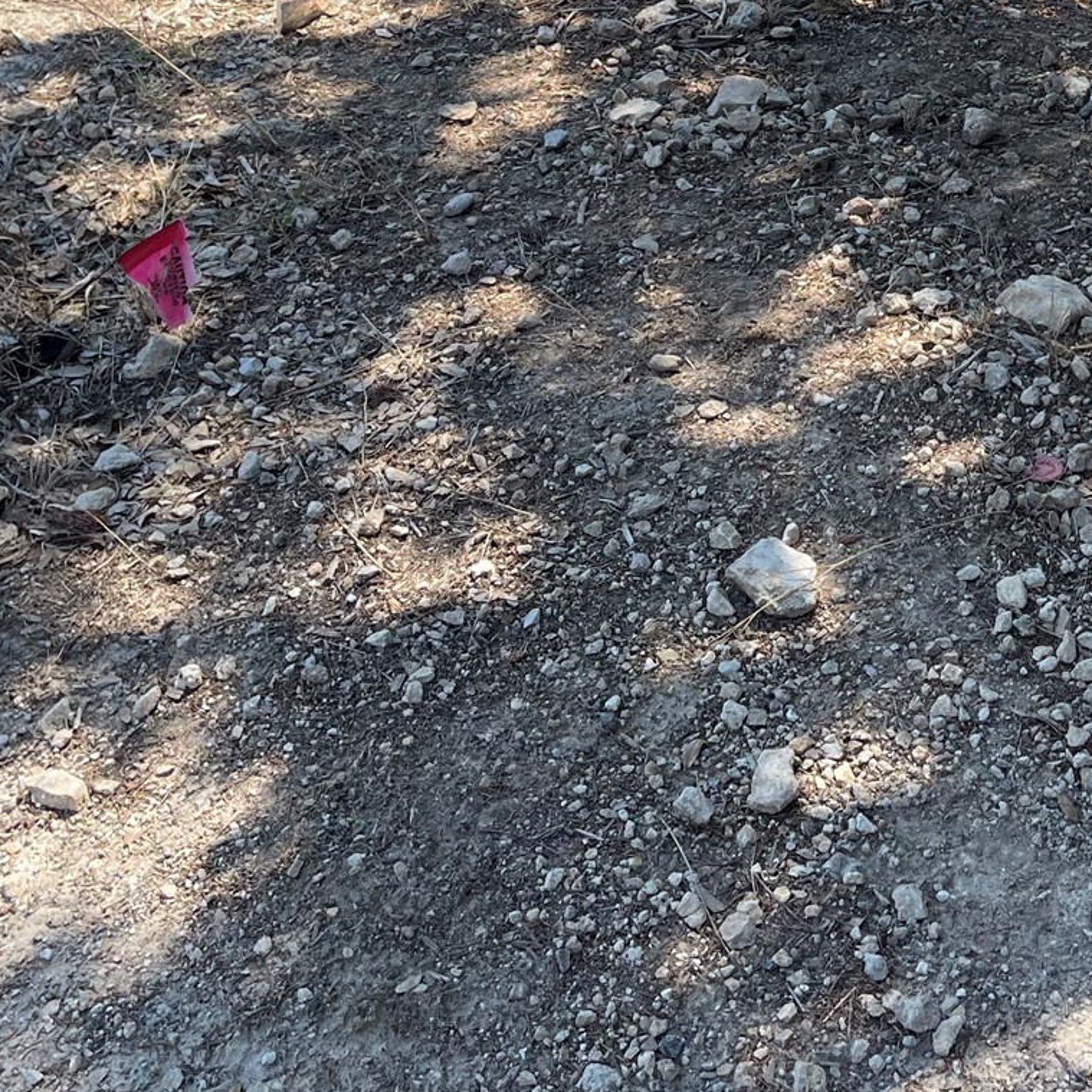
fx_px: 2213
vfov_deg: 26.5
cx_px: 964
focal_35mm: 62
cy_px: 50
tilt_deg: -28.8
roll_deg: +3.1
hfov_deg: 26.9
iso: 32
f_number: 1.6
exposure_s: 1/1038
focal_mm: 5.1
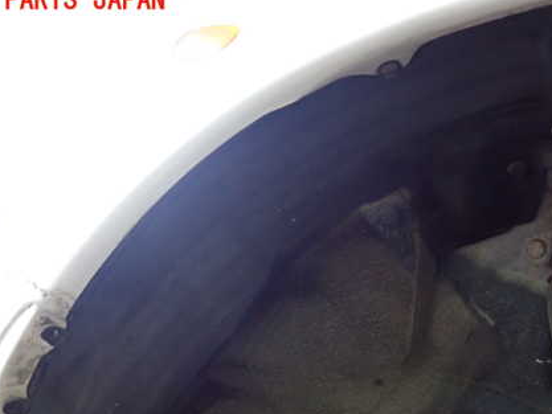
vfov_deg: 39.1
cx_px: 322
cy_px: 282
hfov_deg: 51.1
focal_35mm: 36
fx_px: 574
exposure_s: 1/30
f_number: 2
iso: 400
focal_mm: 4.5
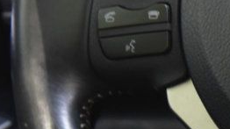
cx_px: 375
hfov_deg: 6.3
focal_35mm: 338
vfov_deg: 3.6
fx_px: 2060
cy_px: 88
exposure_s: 1/15
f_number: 6.3
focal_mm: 55
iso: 1250
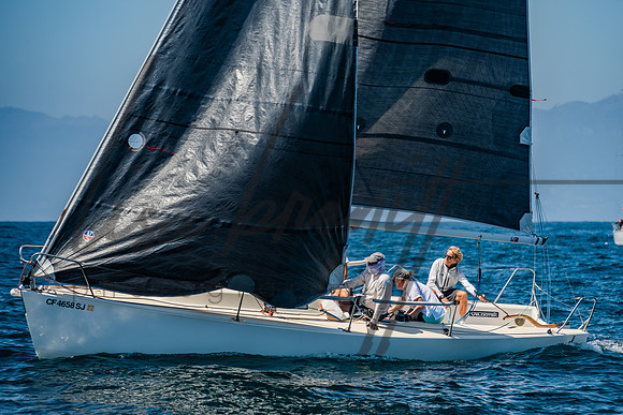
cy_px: 194
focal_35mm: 242
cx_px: 370
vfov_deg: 5.7
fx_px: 4194
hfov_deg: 8.5
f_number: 6.3
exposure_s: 1/400
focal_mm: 200
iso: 160
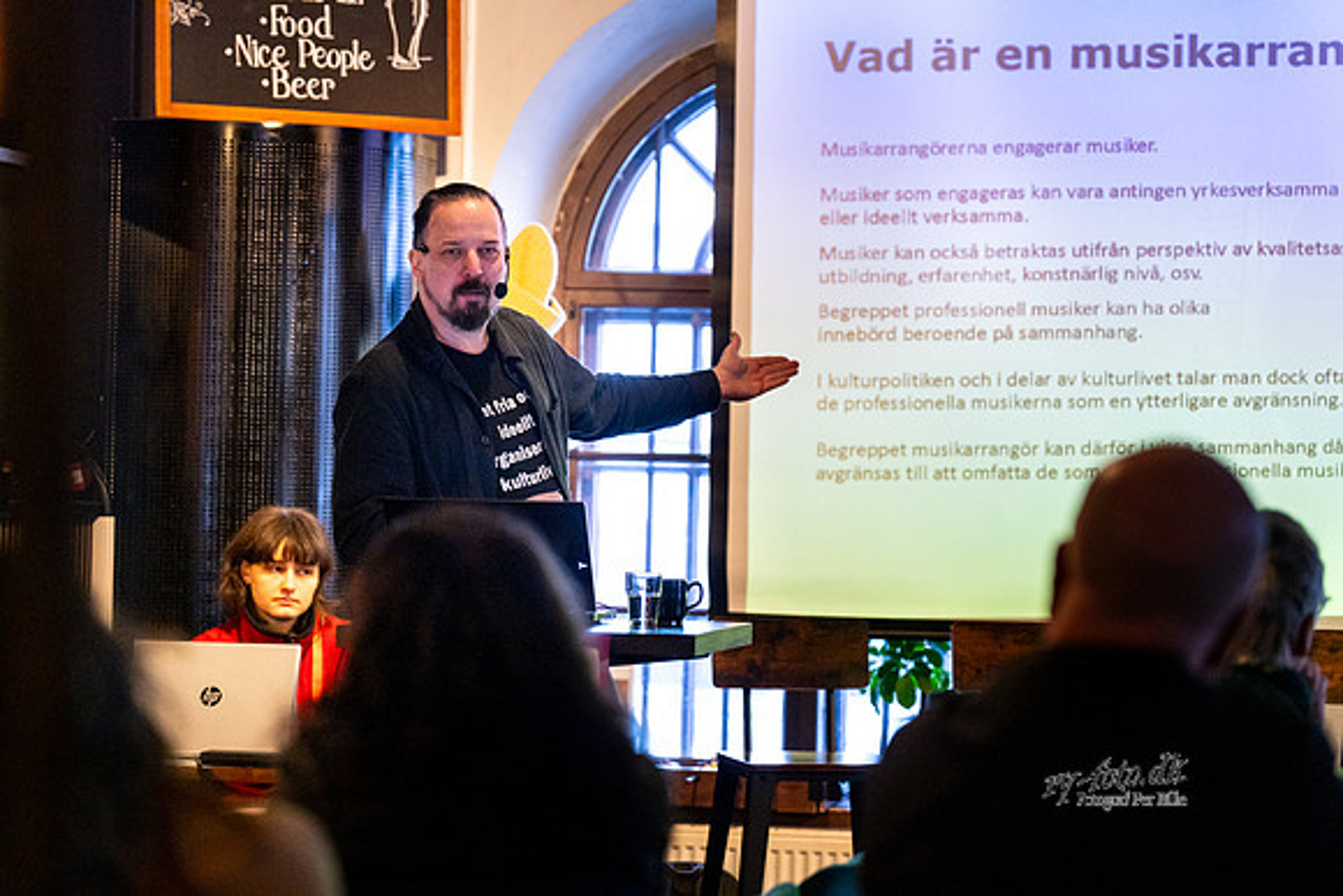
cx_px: 672
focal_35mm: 112
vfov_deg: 12.2
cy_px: 448
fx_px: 4179
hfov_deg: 18.3
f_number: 2.8
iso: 5000
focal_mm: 112
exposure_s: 1/200
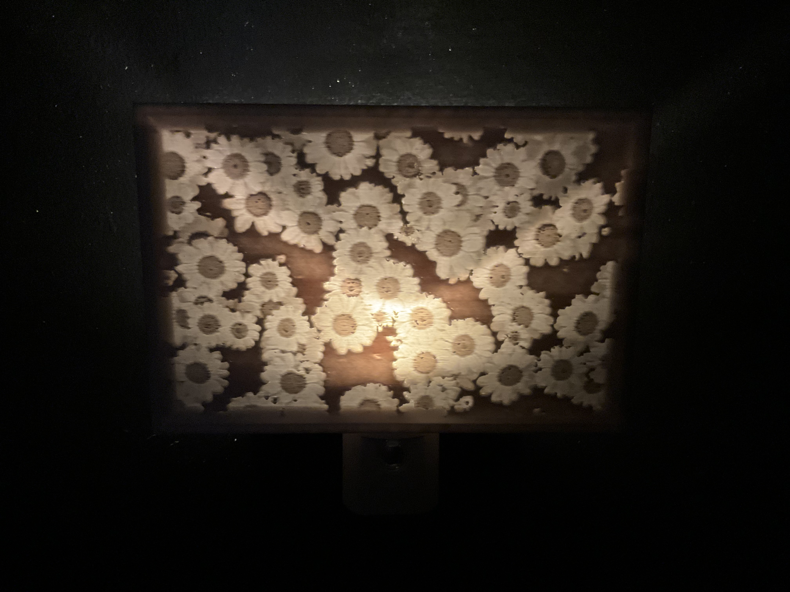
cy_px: 296
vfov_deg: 48.2
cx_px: 395
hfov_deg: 61.7
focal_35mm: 29
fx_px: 662
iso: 400
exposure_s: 1/30
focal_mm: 3
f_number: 1.8
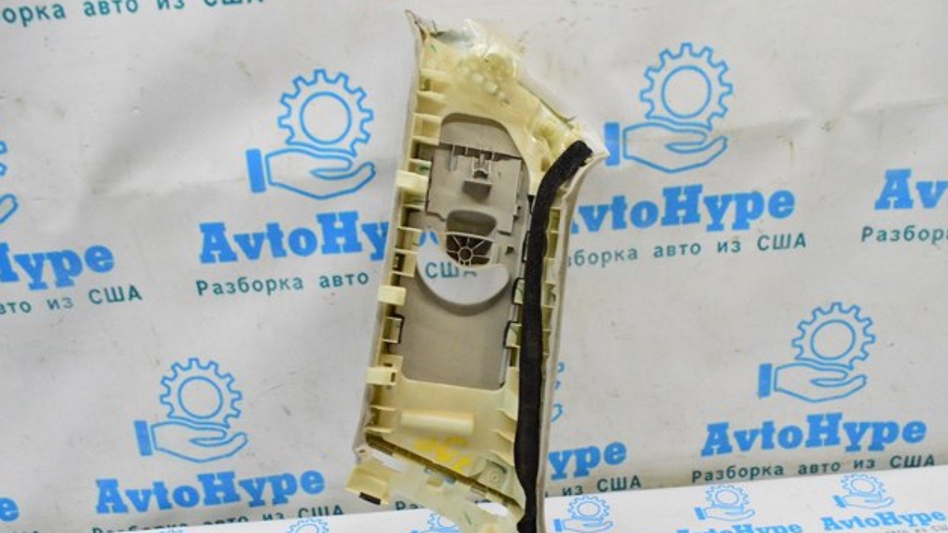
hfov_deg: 61.0
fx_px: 804
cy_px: 312
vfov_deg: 36.6
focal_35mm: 32
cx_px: 474
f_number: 8
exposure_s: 1/250
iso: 6400
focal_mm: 20
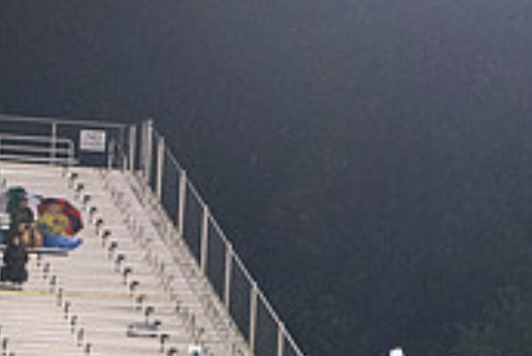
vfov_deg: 5.8
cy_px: 351
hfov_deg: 8.5
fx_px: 3490
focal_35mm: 236
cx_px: -340
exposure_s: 1/200
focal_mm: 70
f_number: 5.6
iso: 5000
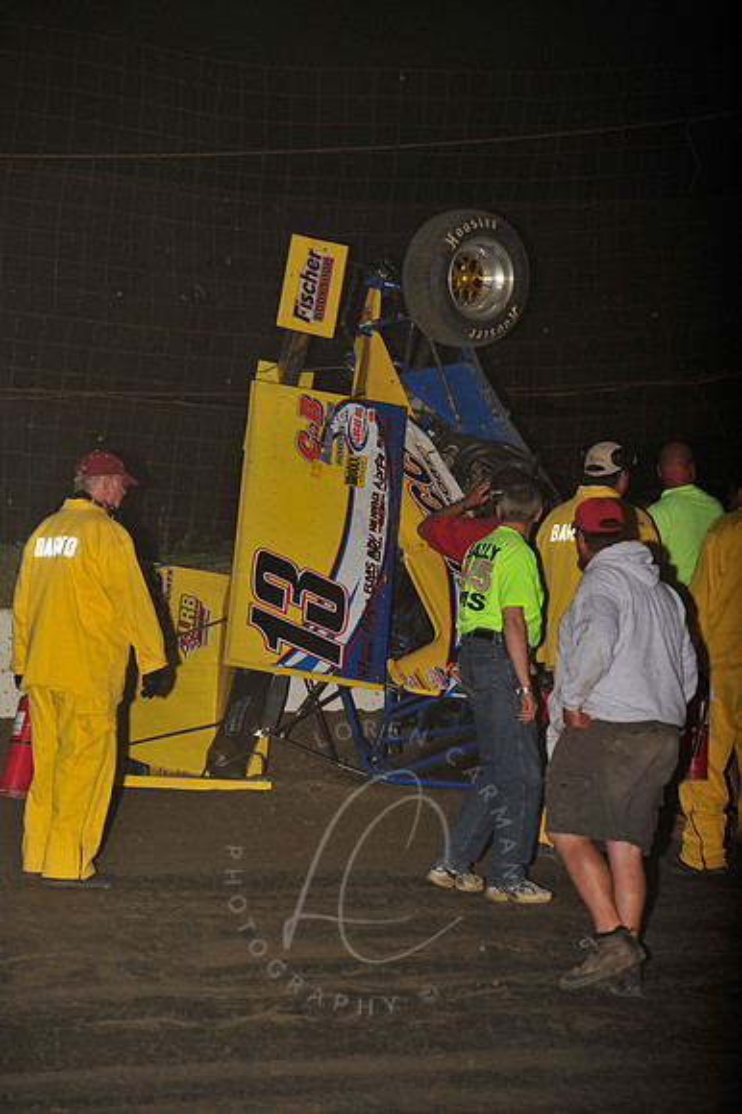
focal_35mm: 200
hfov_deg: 6.9
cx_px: 371
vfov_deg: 10.3
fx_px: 6190
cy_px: 557
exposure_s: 1/320
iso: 800
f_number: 7.1
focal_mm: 200
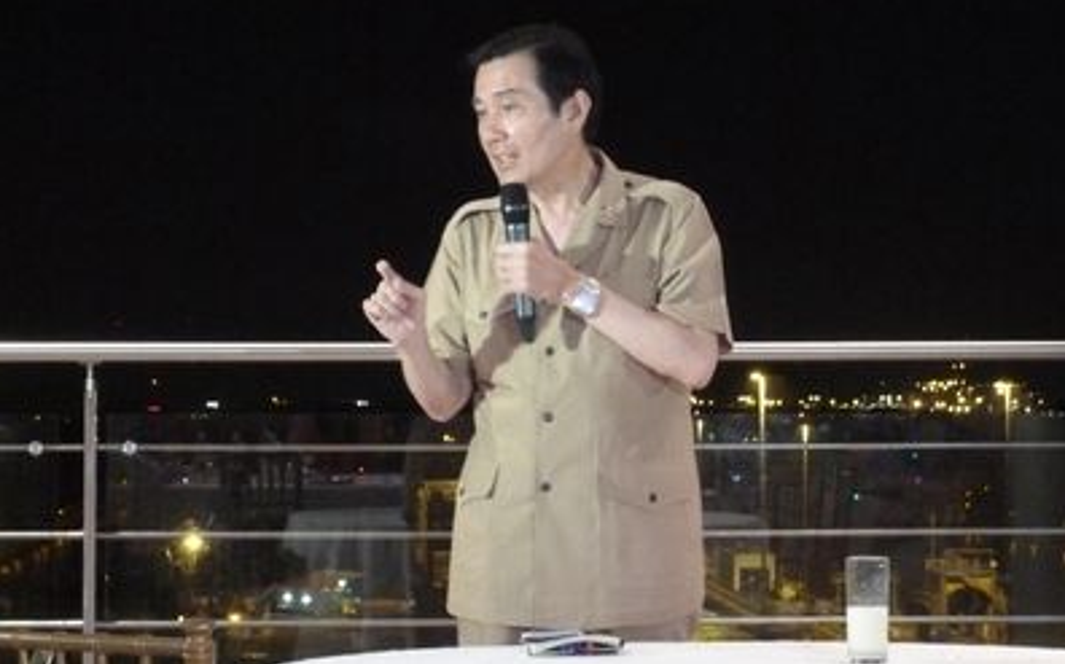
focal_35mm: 105
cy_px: 285
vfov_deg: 12.4
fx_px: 3046
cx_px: 535
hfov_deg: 19.8
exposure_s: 1/4
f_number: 6.2
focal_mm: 17.5
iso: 800
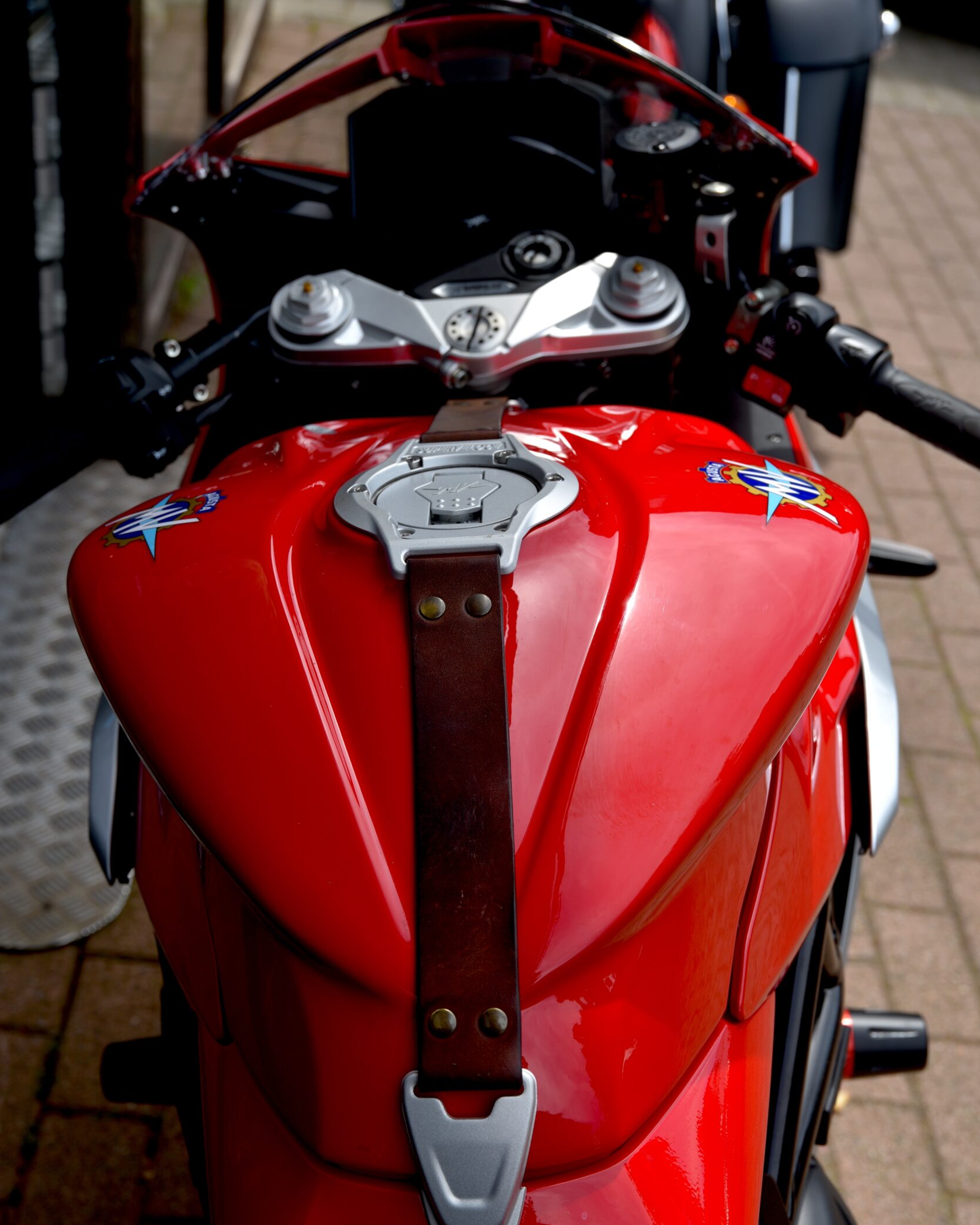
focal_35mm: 55
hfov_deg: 27.6
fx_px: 1994
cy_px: 691
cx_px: 492
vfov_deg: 34.1
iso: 100
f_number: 7.1
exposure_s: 1/200
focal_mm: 48
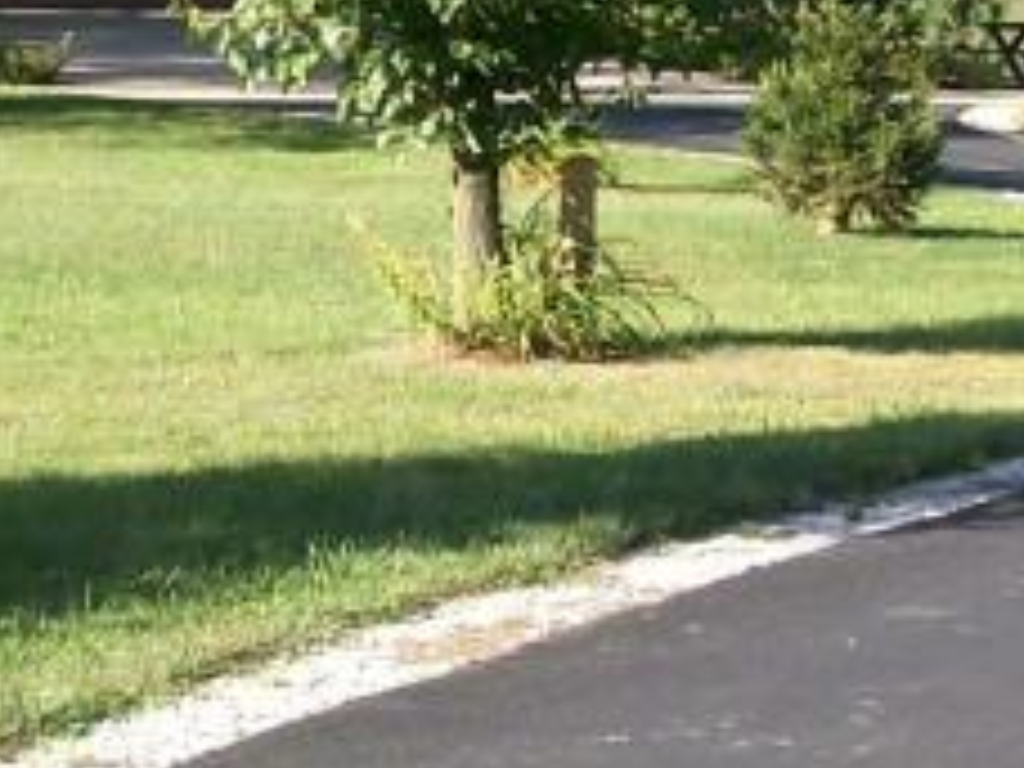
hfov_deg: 12.2
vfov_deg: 9.2
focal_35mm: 162
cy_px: 530
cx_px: 382
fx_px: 4792
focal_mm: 6
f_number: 2.7
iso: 80
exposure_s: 1/571
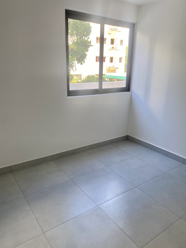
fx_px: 186
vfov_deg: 67.3
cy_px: 124
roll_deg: -1.0
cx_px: 93
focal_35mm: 26
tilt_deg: -17.8
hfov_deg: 53.1
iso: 40
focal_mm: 4.25
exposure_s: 1/122
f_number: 1.8
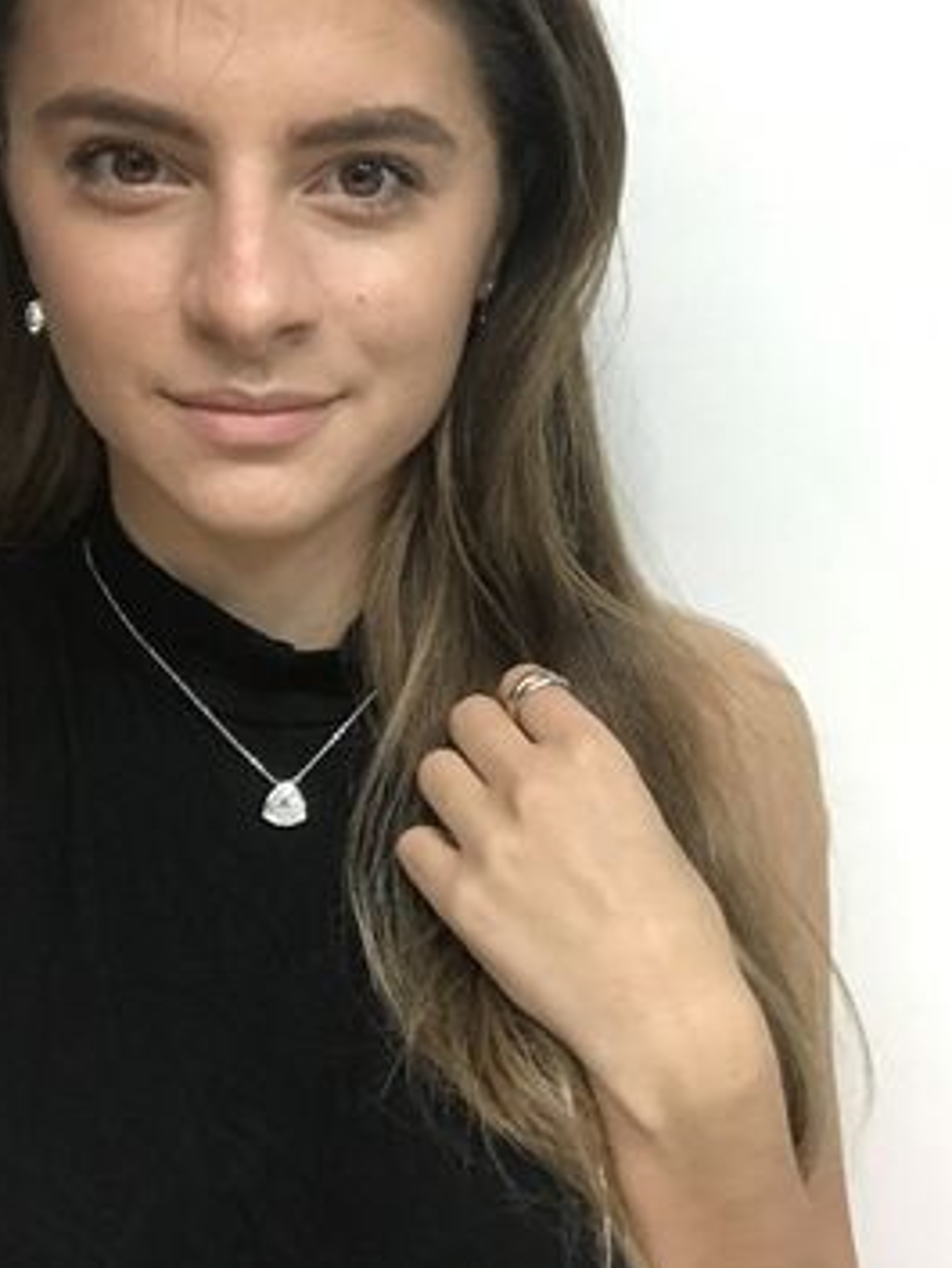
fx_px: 1576
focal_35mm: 43
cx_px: 542
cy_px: 636
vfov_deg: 43.8
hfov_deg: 33.6
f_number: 2.2
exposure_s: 1/30
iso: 100
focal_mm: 2.87
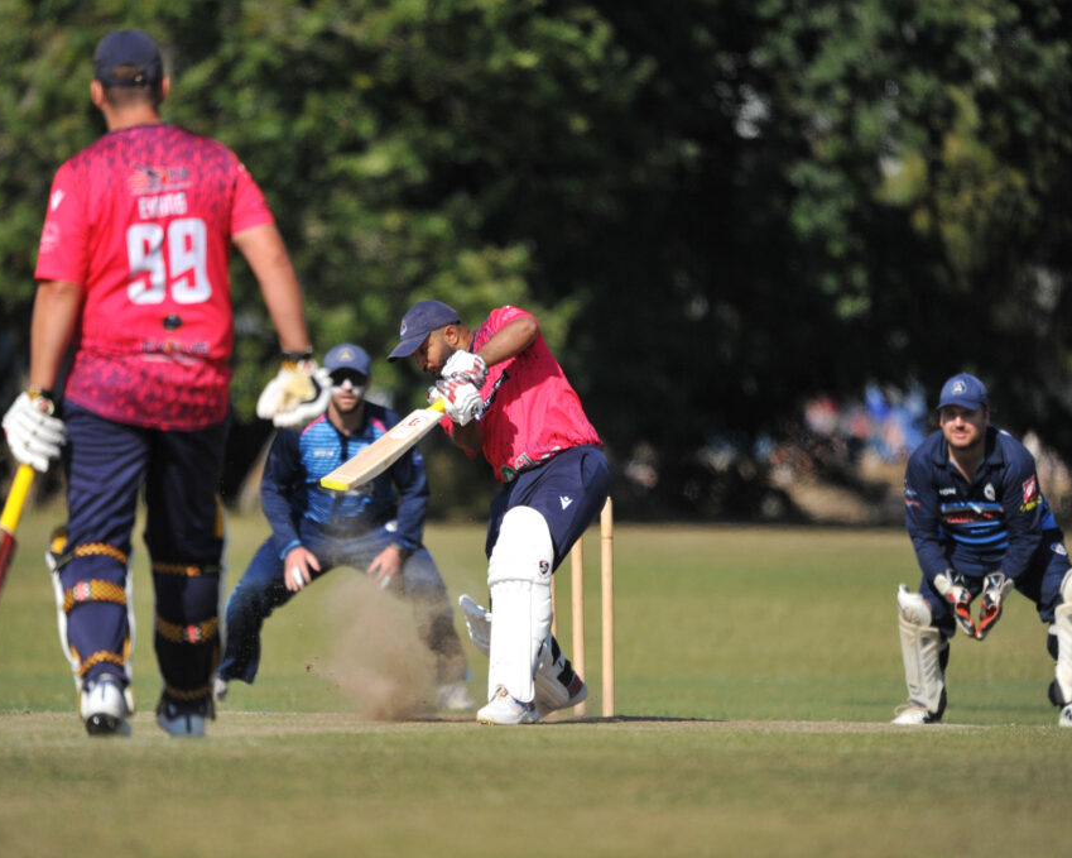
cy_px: 429
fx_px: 21540
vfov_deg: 2.3
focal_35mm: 679
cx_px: 486
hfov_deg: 2.9
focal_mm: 600
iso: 1600
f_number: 6.3
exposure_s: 1/6400
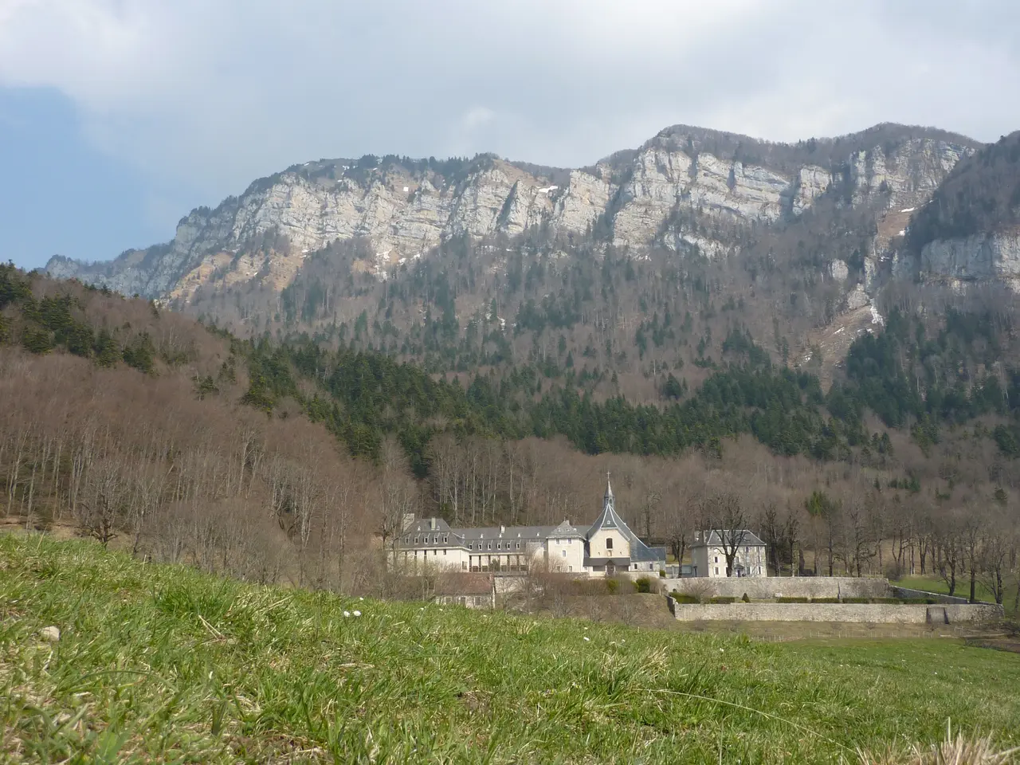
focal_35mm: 32
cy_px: 382
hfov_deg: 56.8
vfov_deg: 44.2
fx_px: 943
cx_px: 510
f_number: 4.5
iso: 80
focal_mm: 5.3
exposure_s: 1/500
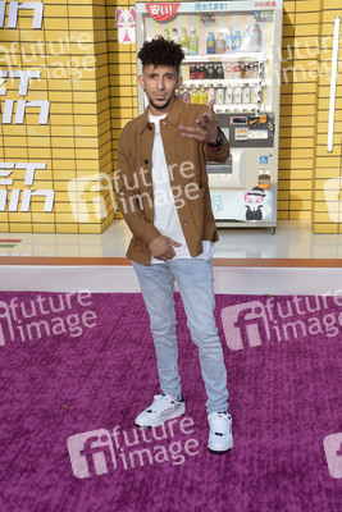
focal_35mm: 56
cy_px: 256
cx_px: 171
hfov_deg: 24.2
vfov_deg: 35.6
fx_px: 797
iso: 320
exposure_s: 1/250
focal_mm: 56
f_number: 7.1
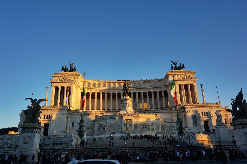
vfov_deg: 43.5
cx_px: 124
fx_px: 206
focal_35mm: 30
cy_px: 82
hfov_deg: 62.0
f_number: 8
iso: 100
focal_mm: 20
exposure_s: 1/60
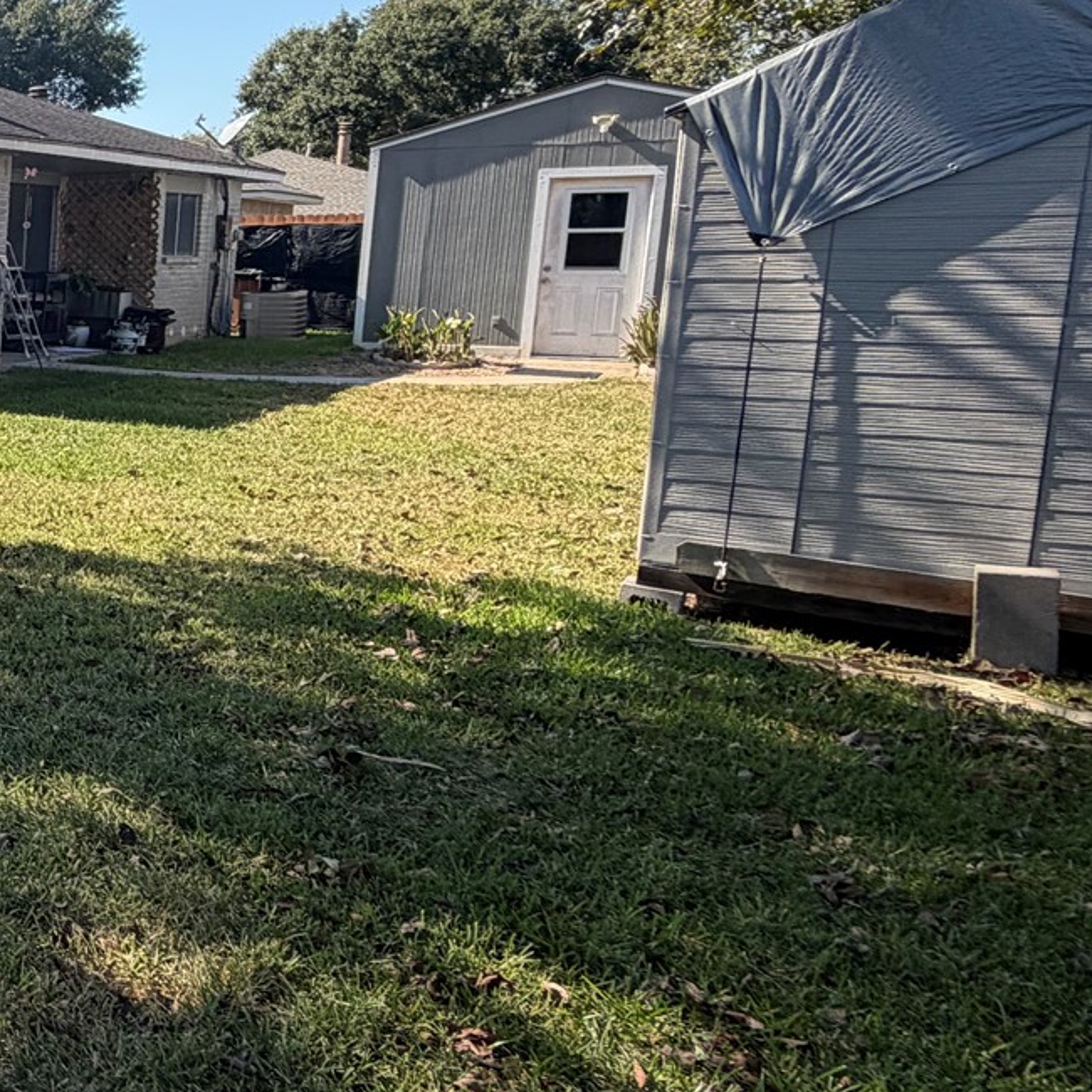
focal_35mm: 39
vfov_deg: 42.7
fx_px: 1392
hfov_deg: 28.2
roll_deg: +0.8
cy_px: 444
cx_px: -546
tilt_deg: -7.1
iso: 40
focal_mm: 2.22
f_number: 2.2
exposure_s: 1/734
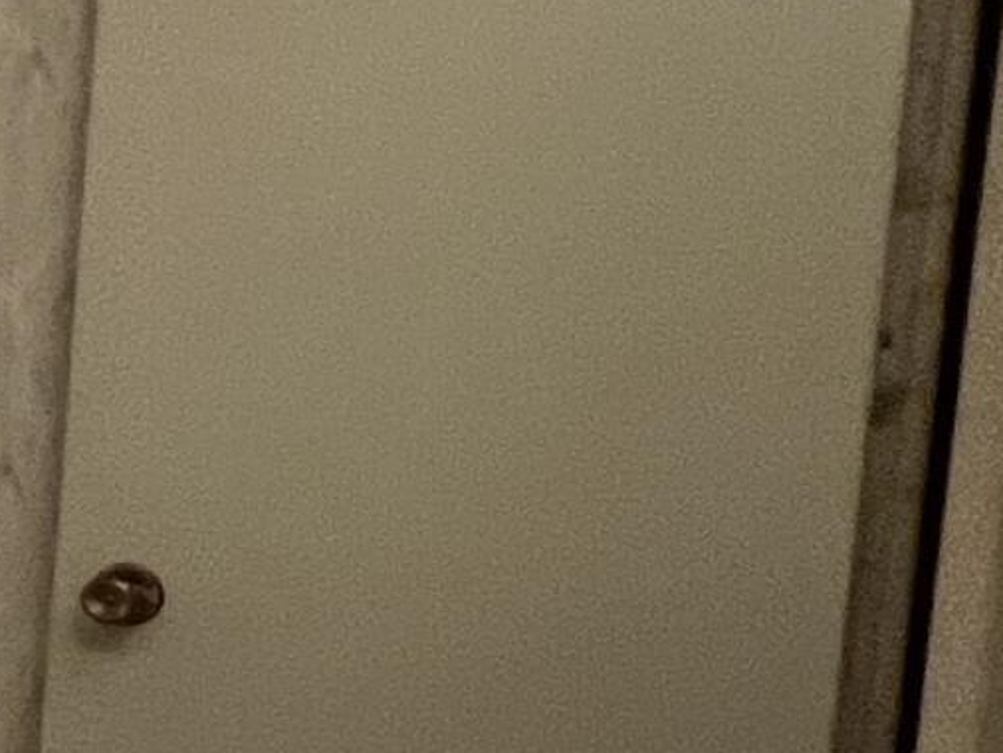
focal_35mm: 77
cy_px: 398
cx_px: -1526
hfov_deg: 14.2
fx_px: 2232
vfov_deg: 19.2
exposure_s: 1/60
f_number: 1.8
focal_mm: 1.57
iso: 250
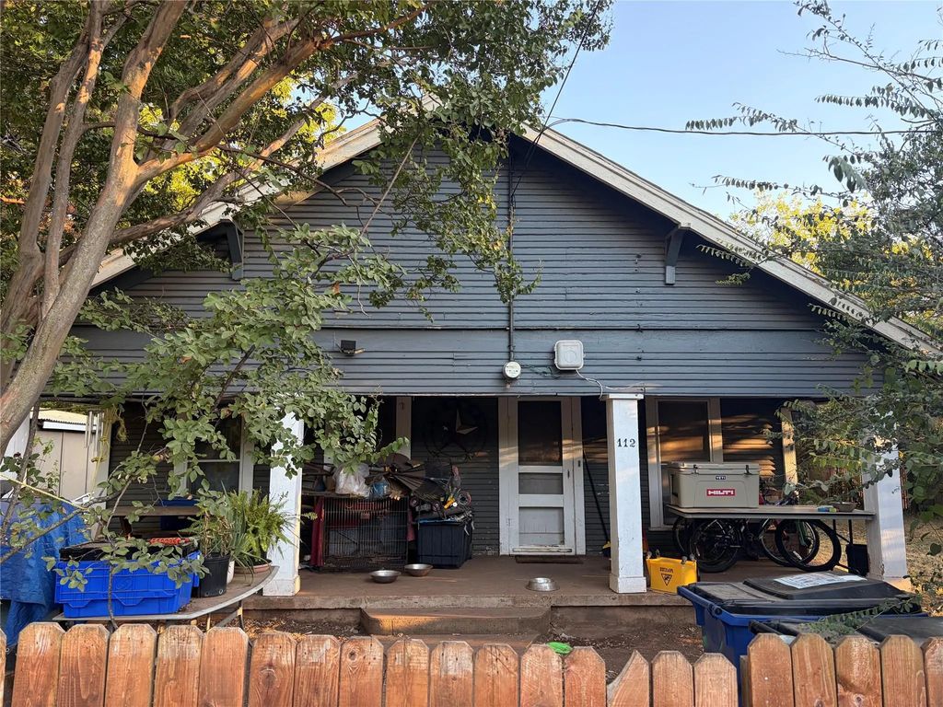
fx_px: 708
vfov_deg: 53.1
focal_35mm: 26
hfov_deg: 67.3
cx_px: 472
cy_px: 354
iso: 125
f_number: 1.6
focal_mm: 5.96
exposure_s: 1/202
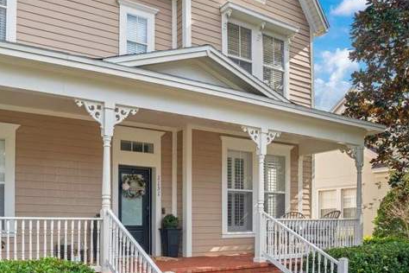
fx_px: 307
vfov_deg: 47.9
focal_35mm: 27
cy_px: 128
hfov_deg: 63.9
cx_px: 109
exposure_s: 1/125
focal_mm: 16
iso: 100
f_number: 8
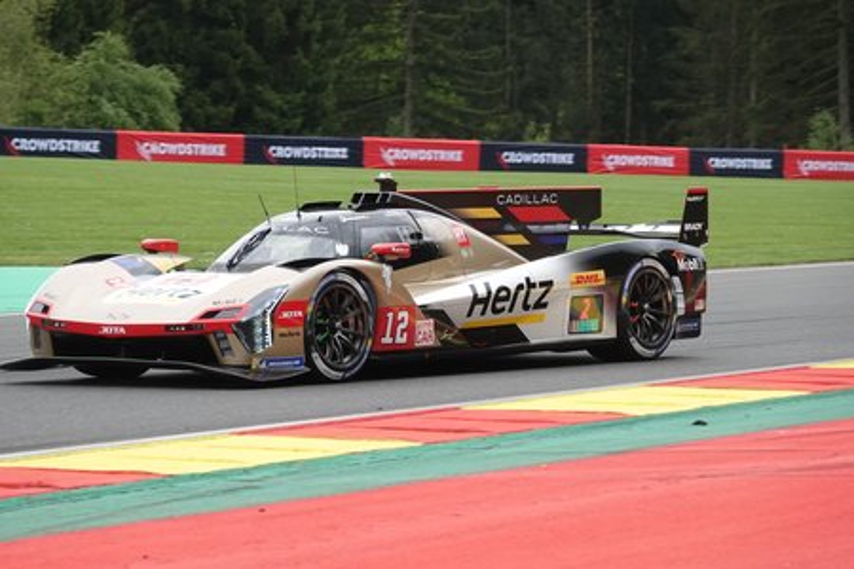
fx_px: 4744
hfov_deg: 10.3
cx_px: 427
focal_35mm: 200
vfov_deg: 6.9
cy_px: 284
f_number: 4
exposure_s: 1/800
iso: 250
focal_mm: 73.24
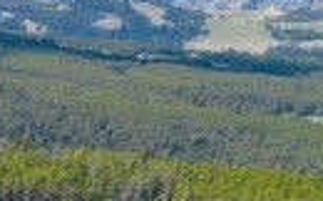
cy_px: 541
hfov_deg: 8.0
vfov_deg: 6.2
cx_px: -822
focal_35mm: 200
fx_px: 1759
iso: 200
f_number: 1.8
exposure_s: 1/2000
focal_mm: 8.67
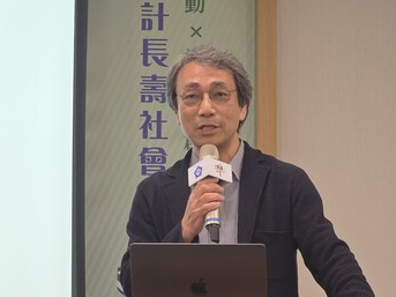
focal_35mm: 235
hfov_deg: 8.4
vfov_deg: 6.3
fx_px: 2687
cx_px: 124
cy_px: 120
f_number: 3.4
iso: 400
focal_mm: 18.6
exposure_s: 1/120
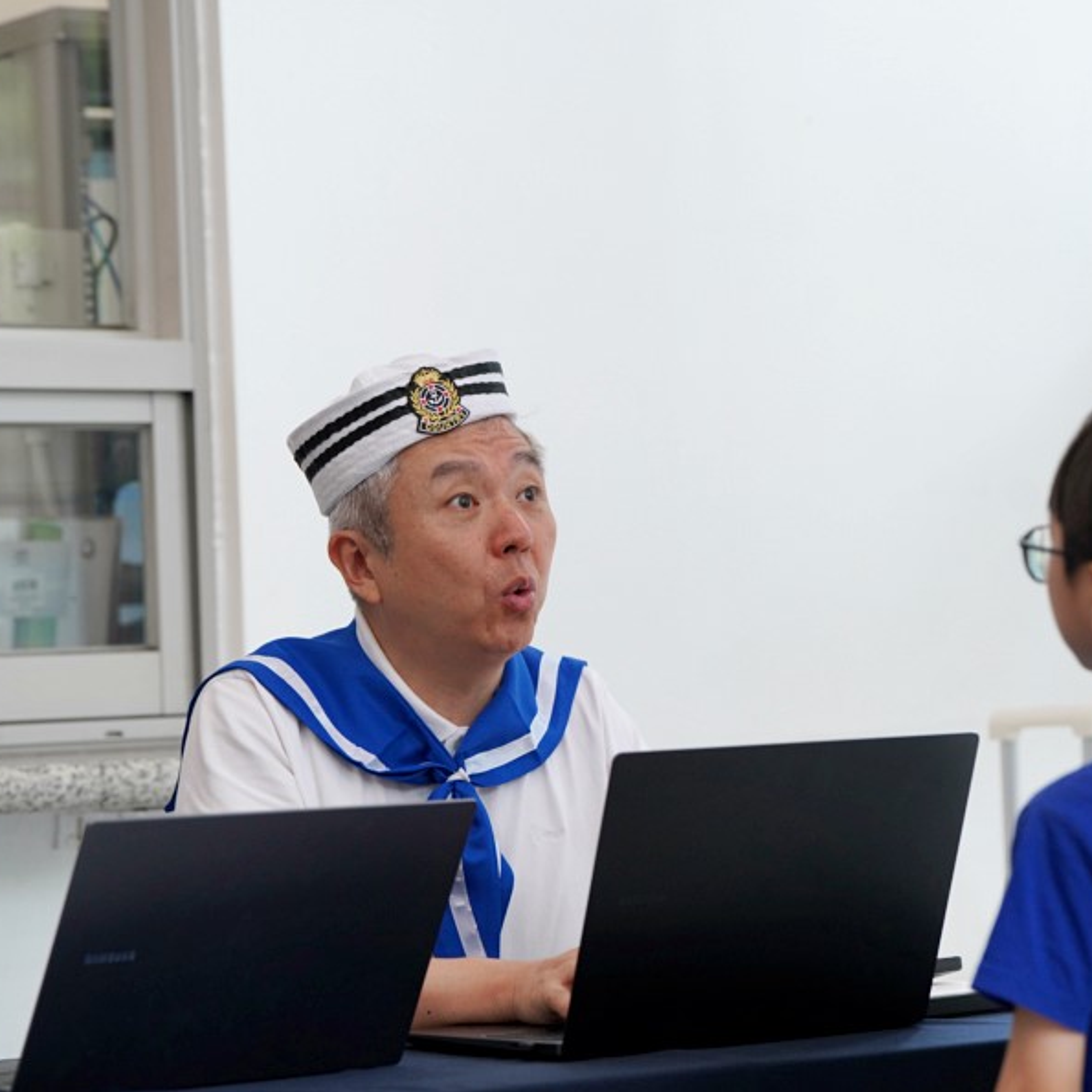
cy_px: 545
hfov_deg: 13.8
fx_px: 4497
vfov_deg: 13.8
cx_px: 681
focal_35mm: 126
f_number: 4
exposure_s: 1/160
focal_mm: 98
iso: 640
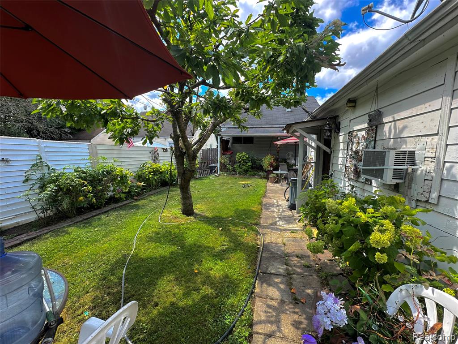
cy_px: 172
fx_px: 185
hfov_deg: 102.1
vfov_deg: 85.7
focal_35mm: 14
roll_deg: -1.8
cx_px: 229
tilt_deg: -5.2
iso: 40
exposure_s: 1/416
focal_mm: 2.22
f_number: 2.2
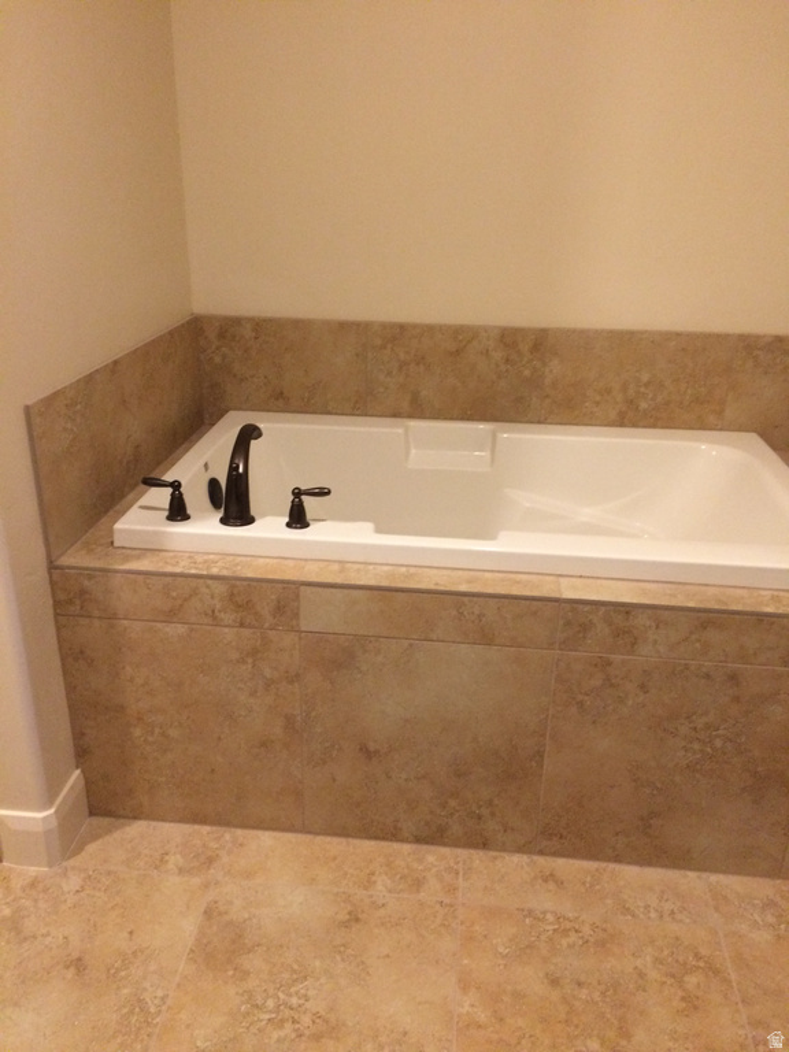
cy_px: 526
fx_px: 881
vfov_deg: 61.7
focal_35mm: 29
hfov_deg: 48.2
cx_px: 394
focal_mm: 4.15
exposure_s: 1/30
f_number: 2.2
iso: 200
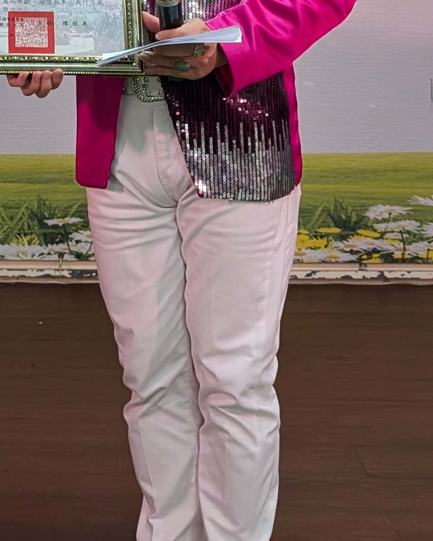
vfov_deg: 23.7
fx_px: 1185
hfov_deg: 20.2
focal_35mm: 74
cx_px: 25
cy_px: -93
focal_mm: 6.9
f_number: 1.68
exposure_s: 1/805
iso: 1134
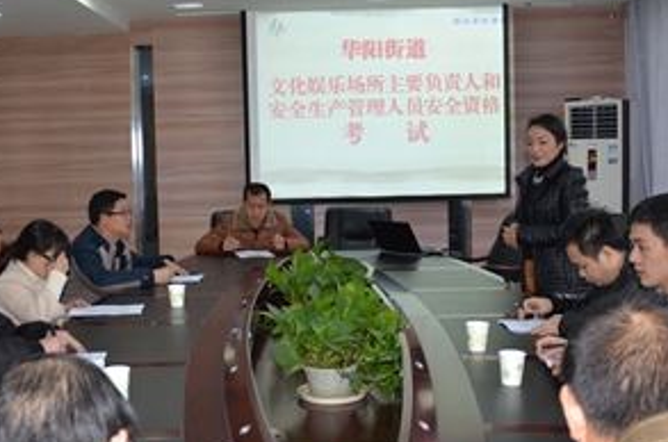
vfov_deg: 29.1
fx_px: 852
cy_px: 231
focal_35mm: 46
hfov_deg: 42.6
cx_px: 262
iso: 800
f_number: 3.5
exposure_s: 1/60
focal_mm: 18
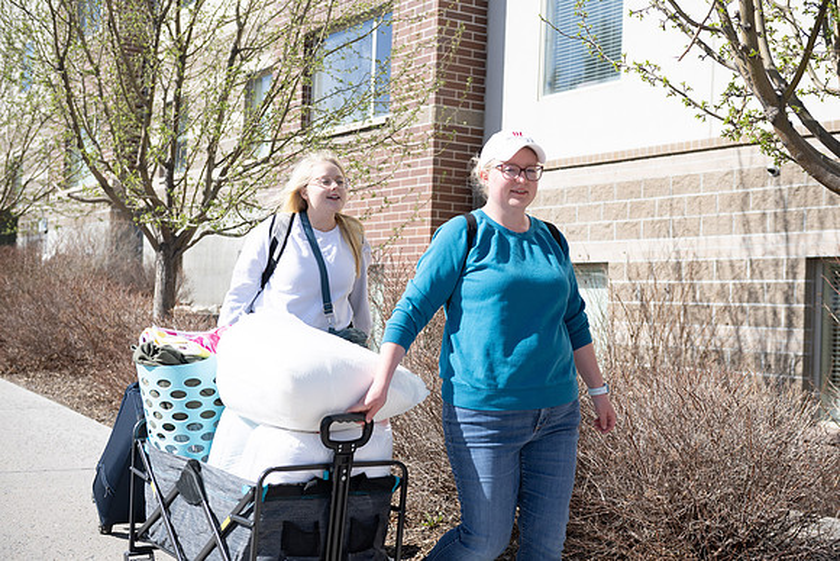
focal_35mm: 52
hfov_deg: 38.2
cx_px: 420
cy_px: 280
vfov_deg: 26.0
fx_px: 1214
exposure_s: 1/2000
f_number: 4
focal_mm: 52
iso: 100
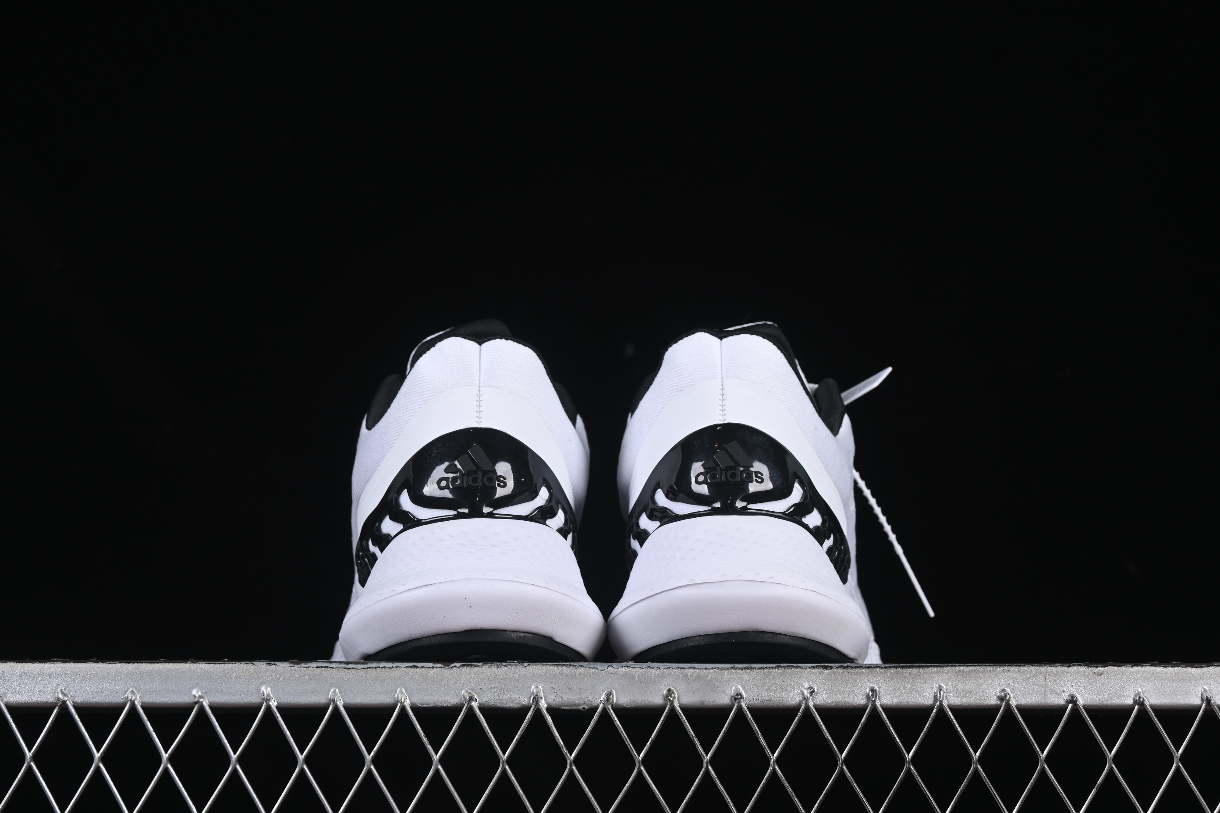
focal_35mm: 75
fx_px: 2541
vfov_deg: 18.2
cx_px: 610
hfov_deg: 27.0
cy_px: 406
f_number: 8
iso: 160
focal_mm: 50
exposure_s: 1/80
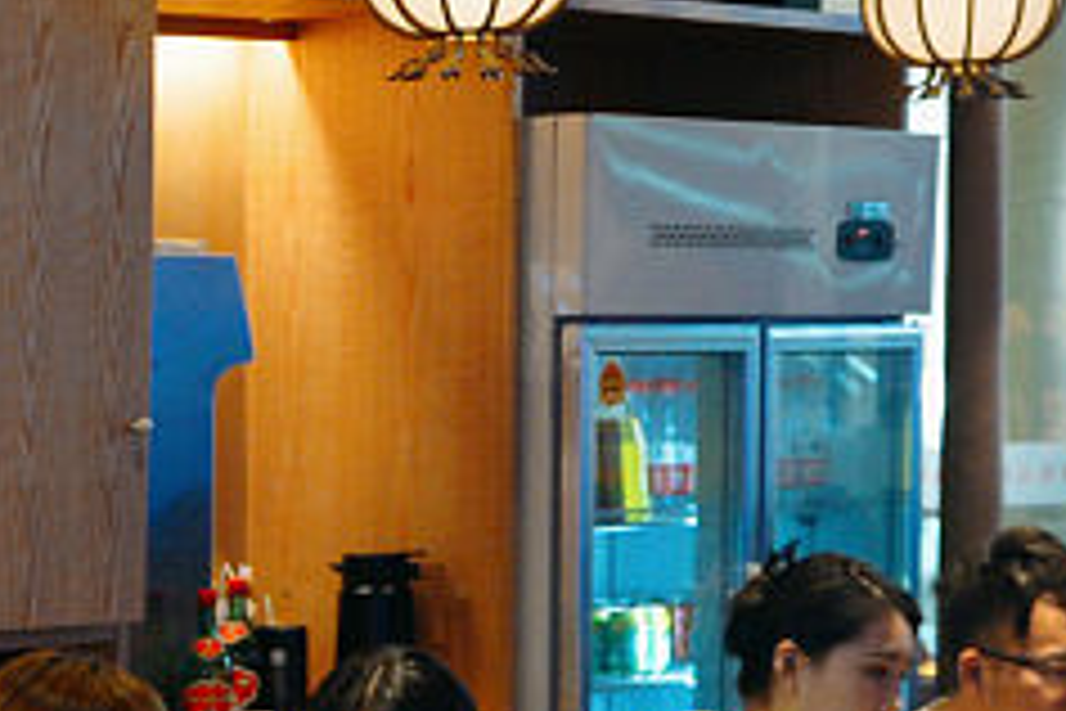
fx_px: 5241
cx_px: -738
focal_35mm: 177
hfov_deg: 11.0
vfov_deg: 7.6
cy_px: 1172
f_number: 5.6
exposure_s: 1/100
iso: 1250
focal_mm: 35
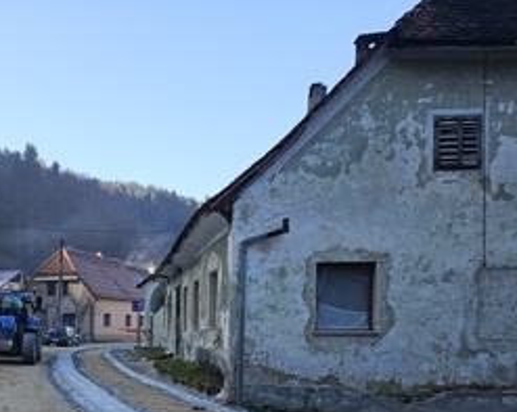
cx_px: 69
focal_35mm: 41
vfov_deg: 35.1
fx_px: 627
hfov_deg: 41.8
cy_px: 337
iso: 25
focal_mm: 5.4
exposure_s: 1/414
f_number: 1.8
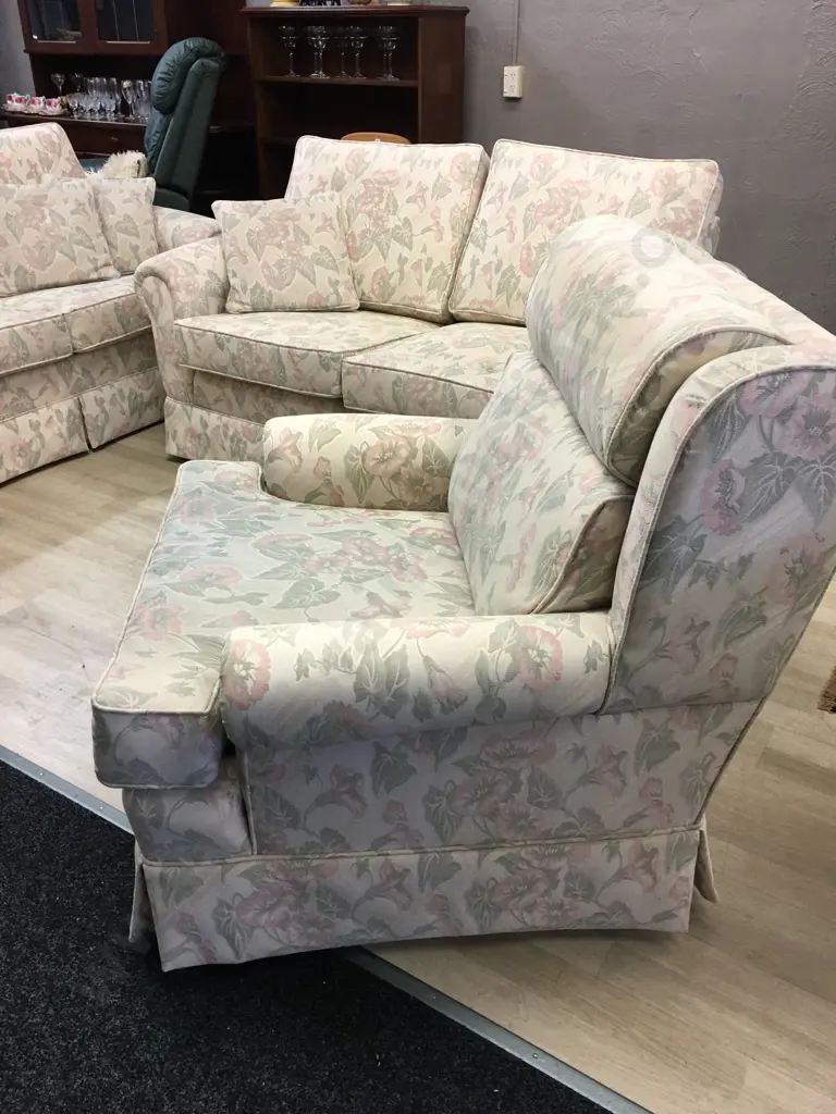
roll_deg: -1.1
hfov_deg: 48.2
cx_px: 418
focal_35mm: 29
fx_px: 934
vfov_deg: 61.7
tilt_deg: -28.4
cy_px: 557
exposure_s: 1/33
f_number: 2.2
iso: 64
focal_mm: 4.15
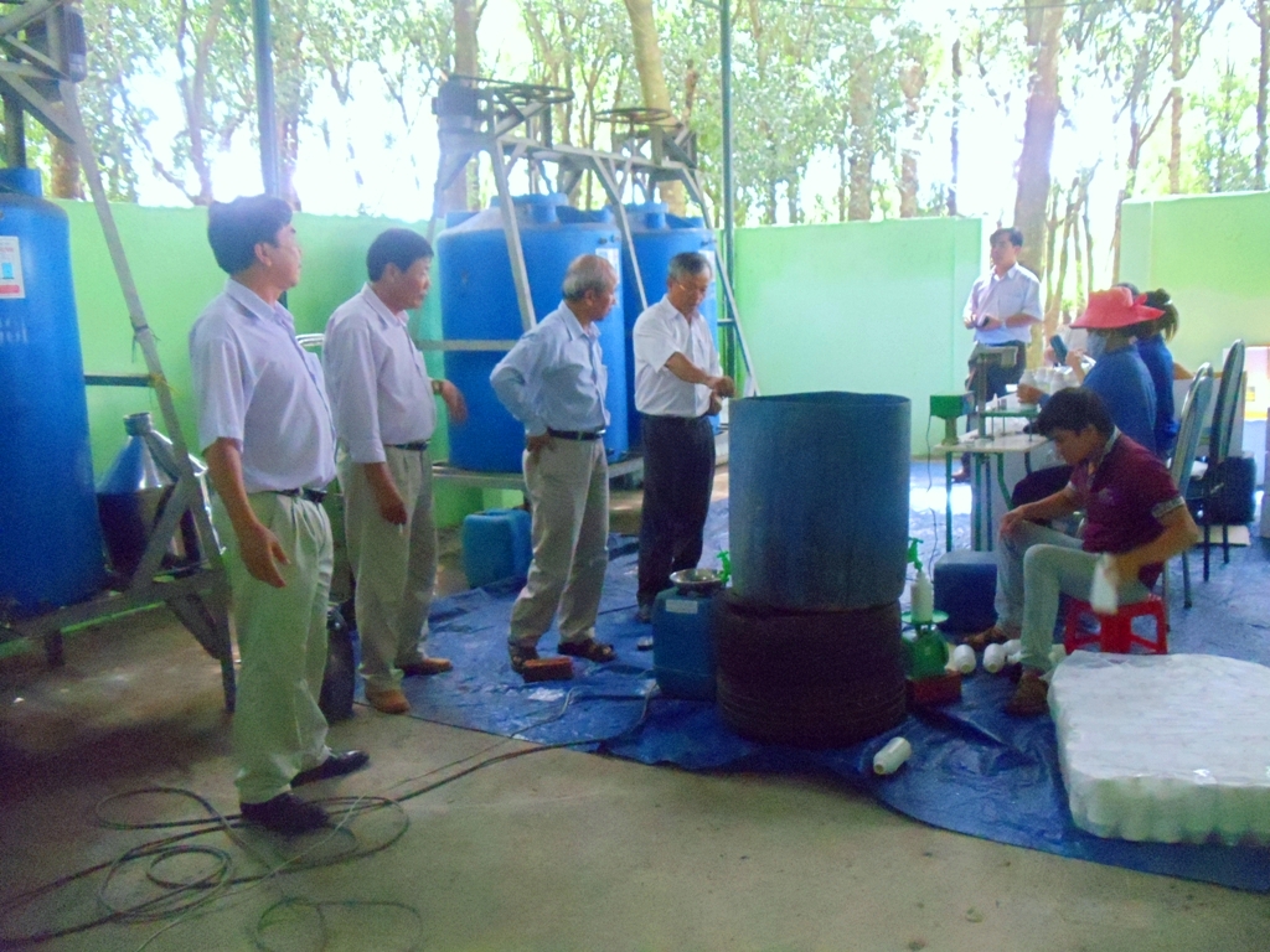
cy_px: 476
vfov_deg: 32.9
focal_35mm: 44
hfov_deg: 42.9
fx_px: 1614
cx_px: 635
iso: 1600
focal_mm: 6
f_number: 3.5
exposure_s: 1/50
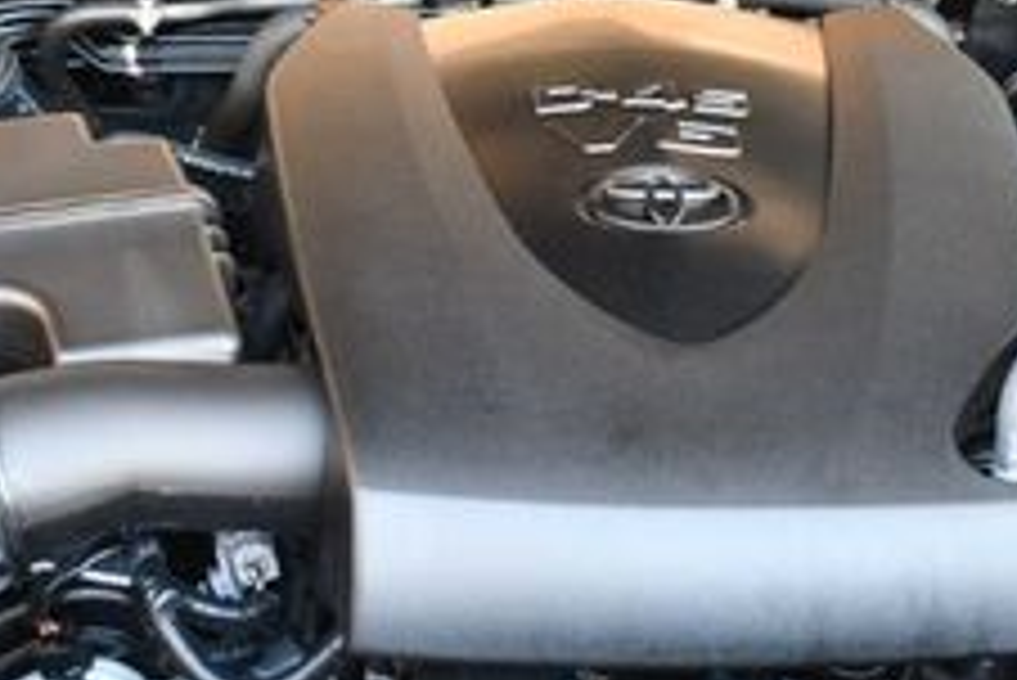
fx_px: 2883
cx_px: 392
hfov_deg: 20.0
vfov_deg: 13.3
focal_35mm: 102
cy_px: 79
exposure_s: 1/125
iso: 900
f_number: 3.5
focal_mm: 18
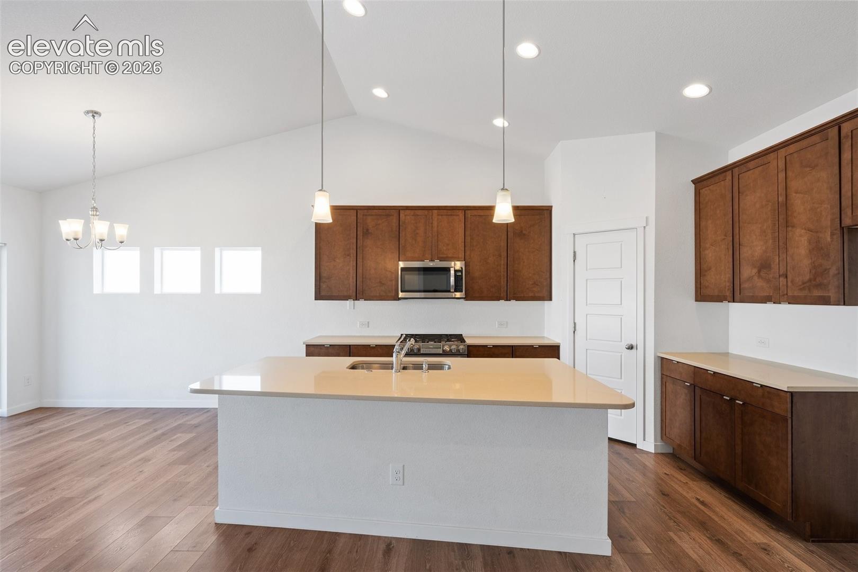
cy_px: 286
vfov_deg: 73.7
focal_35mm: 16
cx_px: 429
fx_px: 381
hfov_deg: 96.7
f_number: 11
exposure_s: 1/1.25
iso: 160
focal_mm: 16
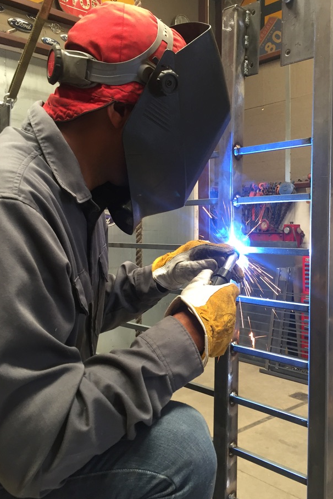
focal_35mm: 34
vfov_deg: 55.7
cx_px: 203
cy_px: 224
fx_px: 471
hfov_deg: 38.7
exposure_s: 1/30
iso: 100
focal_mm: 4.15
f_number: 2.2
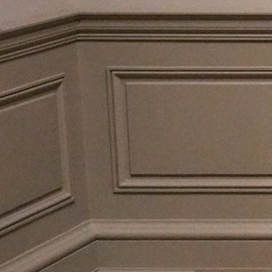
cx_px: 839
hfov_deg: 8.6
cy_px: -3
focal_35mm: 166
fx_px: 1476
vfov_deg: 10.4
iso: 8000
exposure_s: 1/100
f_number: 4.5
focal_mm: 29
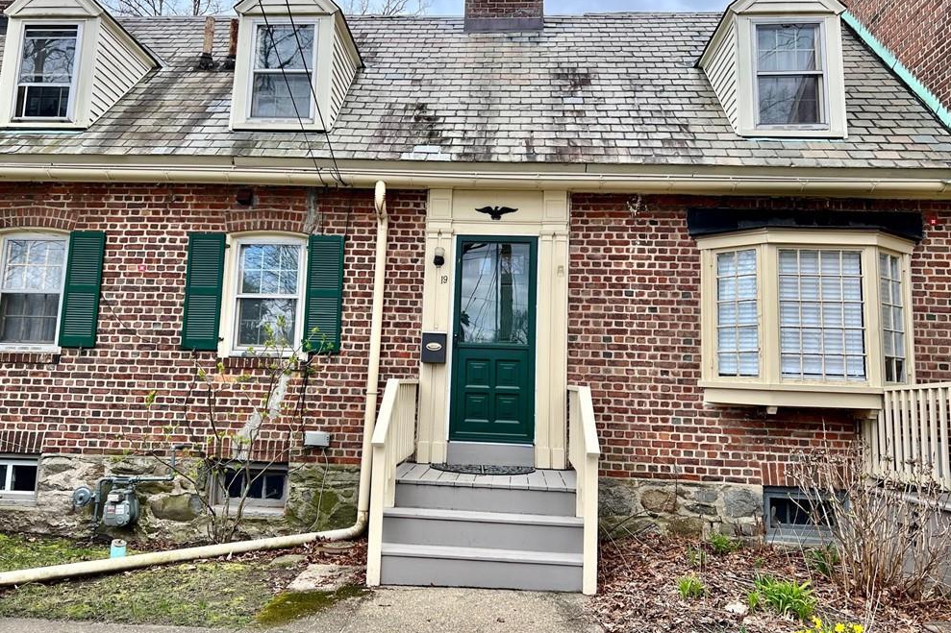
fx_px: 739
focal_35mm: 28
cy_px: 301
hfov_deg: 65.5
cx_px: 461
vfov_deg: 46.4
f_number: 1.5
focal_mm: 5.7
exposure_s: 1/1224
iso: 50
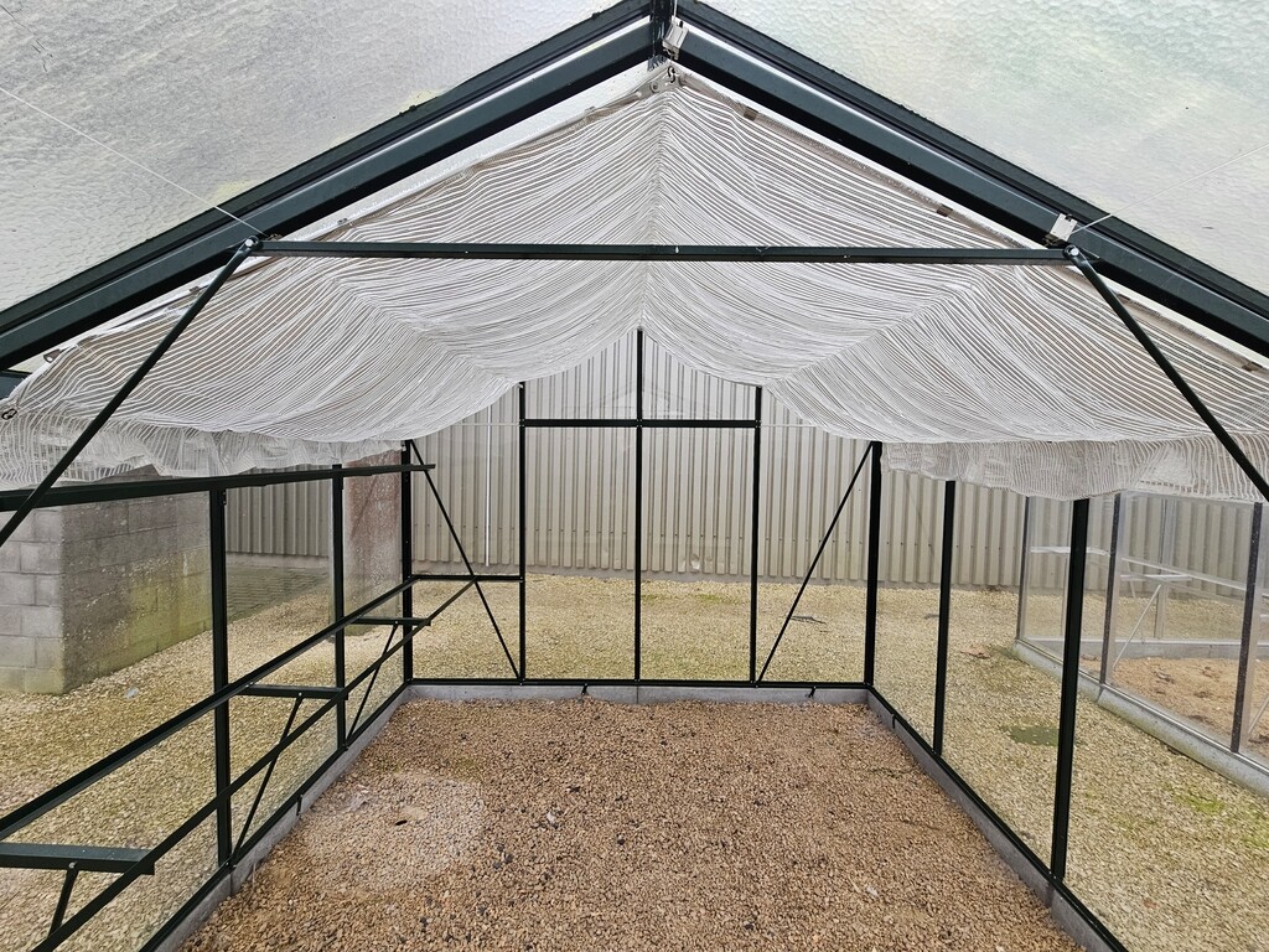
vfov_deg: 89.9
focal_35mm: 13
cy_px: 476
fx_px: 477
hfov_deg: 106.2
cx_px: 634
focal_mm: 2.2
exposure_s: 1/190
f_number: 2.2
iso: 100
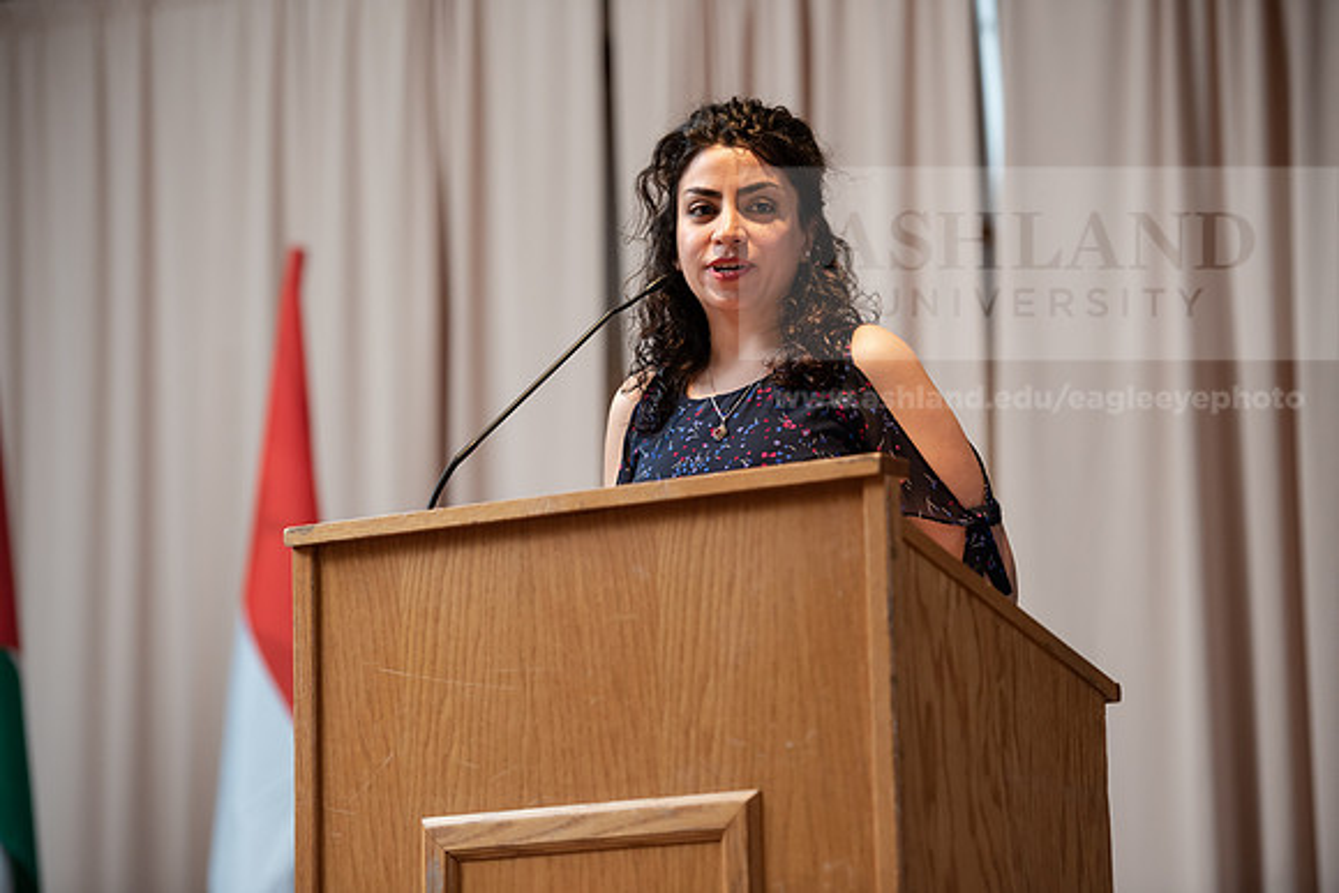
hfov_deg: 15.2
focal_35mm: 135
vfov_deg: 10.2
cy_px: 446
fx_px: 5022
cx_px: 670
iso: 1250
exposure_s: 1/200
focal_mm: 135
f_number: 3.2
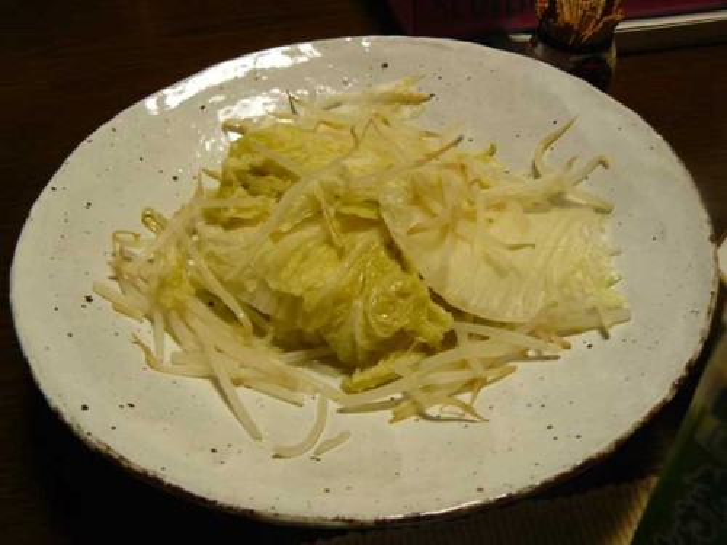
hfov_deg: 51.4
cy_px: 272
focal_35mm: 36
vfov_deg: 39.7
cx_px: 364
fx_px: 756
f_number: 2.8
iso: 200
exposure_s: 1/15
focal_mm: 6
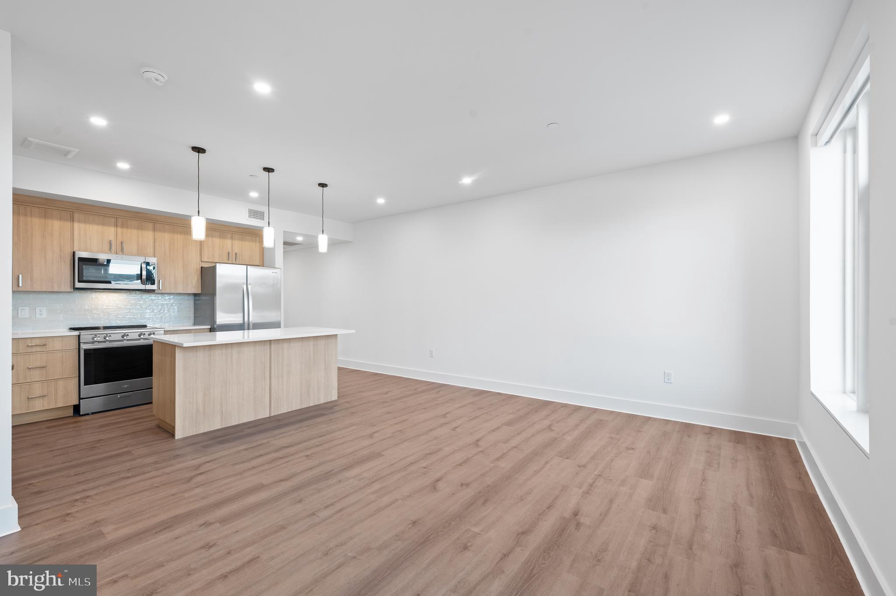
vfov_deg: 77.2
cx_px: 448
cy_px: 298
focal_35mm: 15
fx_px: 373
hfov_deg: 100.4
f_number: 9
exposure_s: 1/6
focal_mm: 15
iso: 320
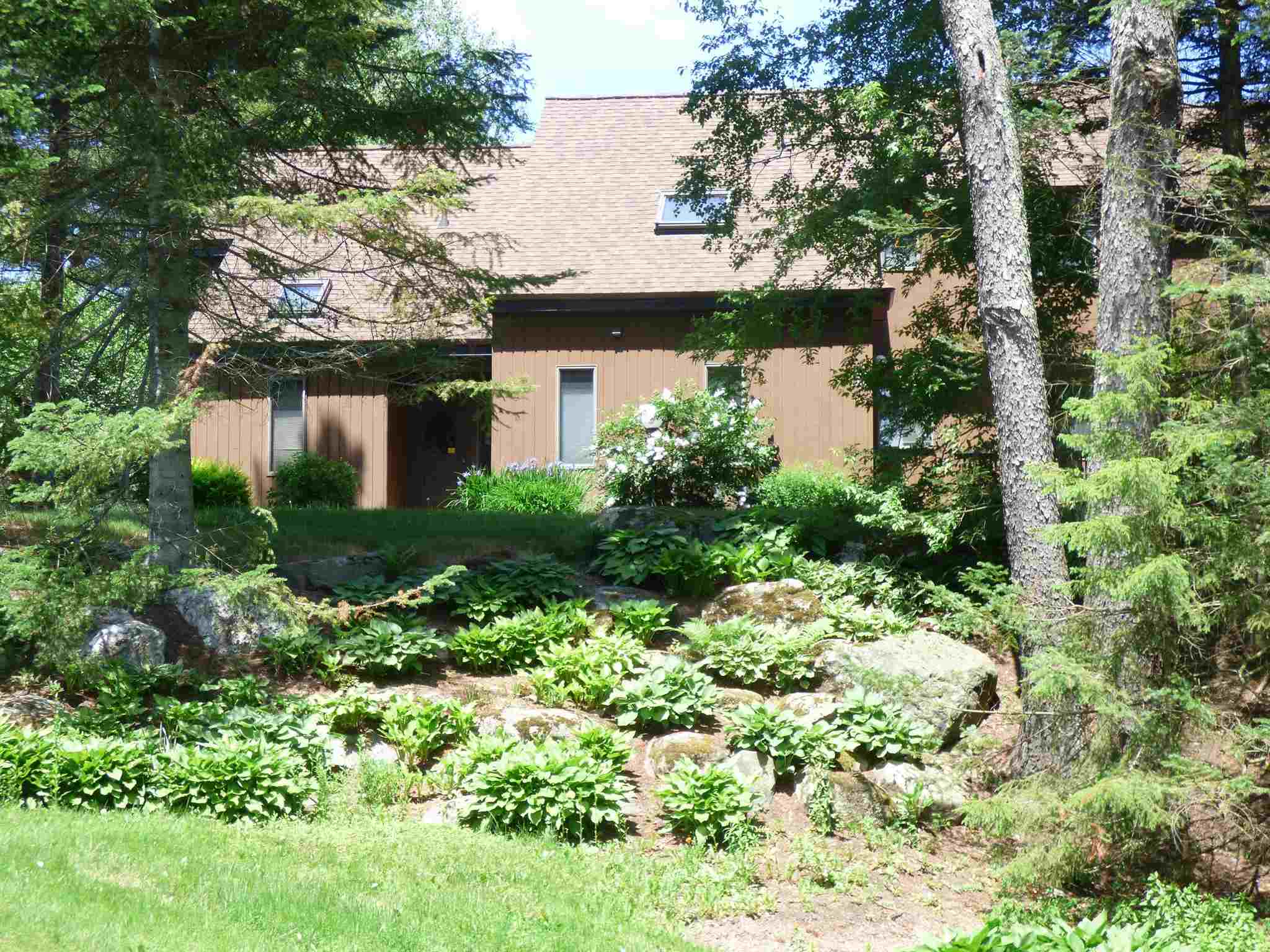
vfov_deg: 27.5
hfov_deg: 36.2
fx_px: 1944
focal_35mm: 53
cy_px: 476
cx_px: 635
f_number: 3.9
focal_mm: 9.51
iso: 100
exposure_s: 1/200
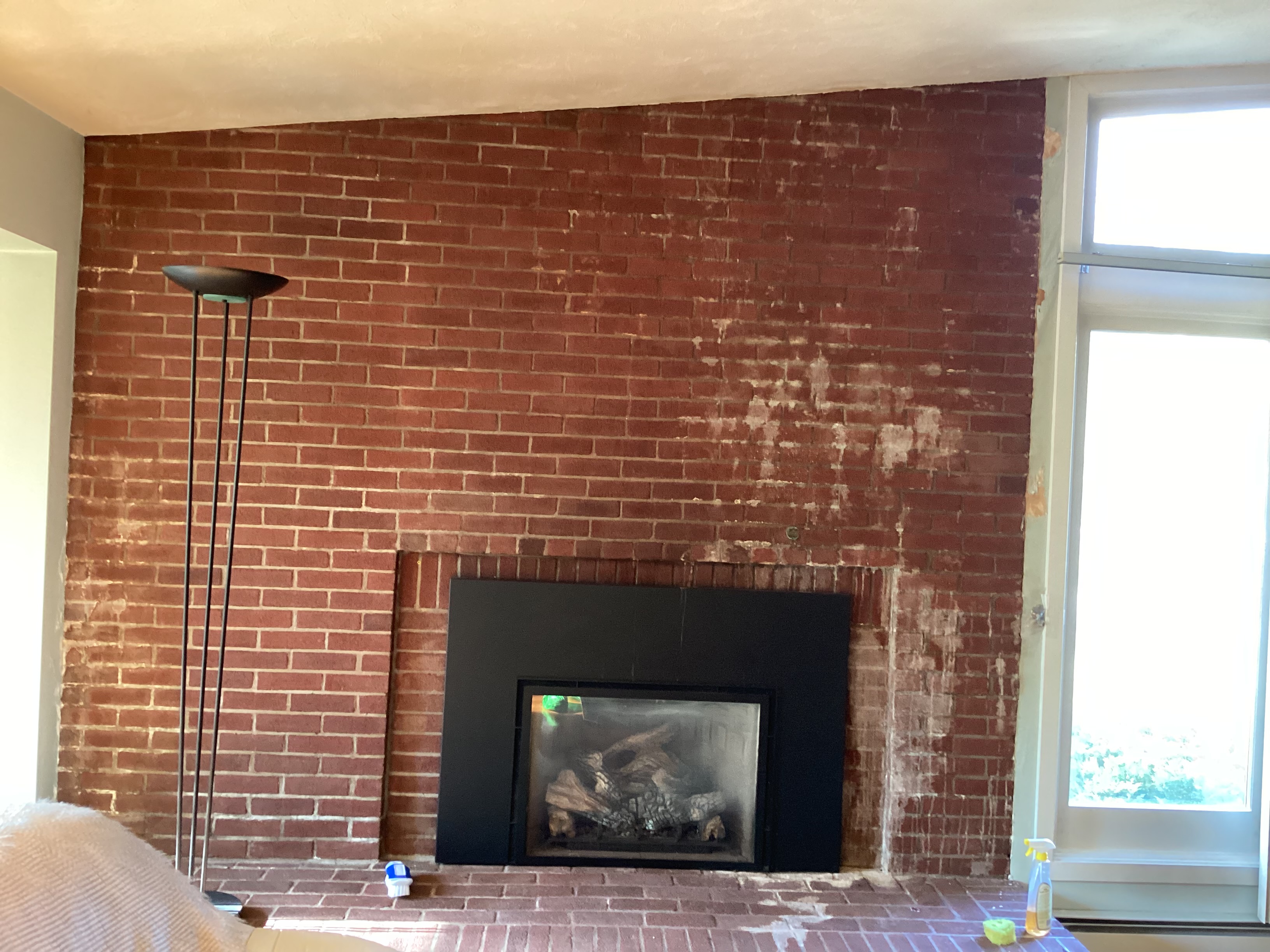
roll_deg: -2.6
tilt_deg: -1.4
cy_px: 476
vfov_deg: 45.4
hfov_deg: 58.4
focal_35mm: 31
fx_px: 1137
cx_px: 635
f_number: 2.4
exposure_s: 1/40
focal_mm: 3.3
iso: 320
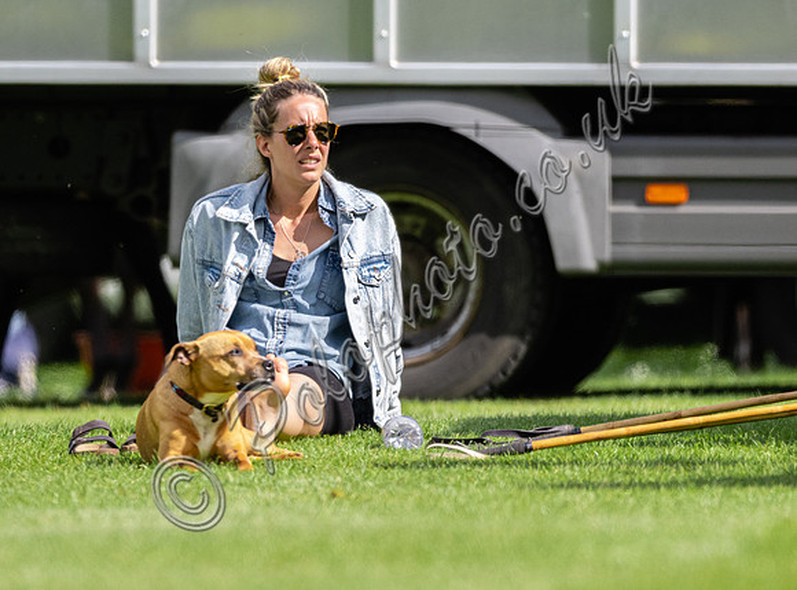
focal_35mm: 1109
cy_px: 299
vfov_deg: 1.3
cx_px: 188
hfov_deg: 1.8
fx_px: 25410
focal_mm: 500
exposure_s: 1/3200
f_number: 4
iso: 640
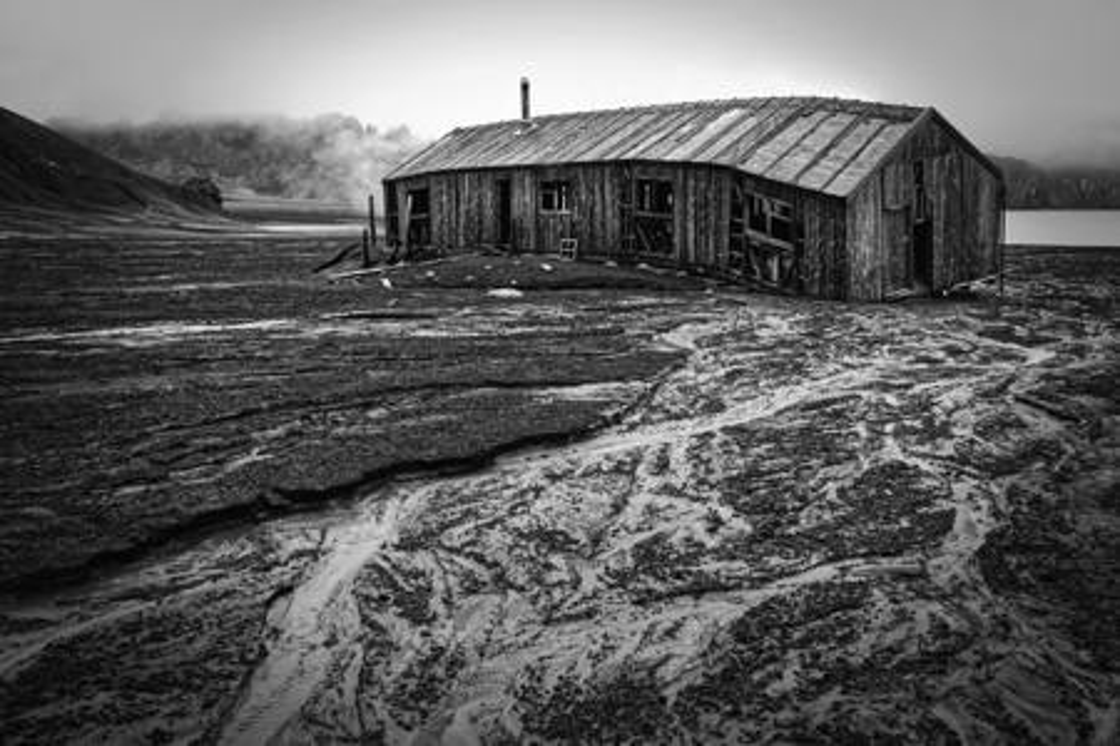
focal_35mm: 34
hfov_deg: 56.5
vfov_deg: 39.4
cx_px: 560
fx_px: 1042
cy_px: 373
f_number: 13
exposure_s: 1/30
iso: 560
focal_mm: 33.5
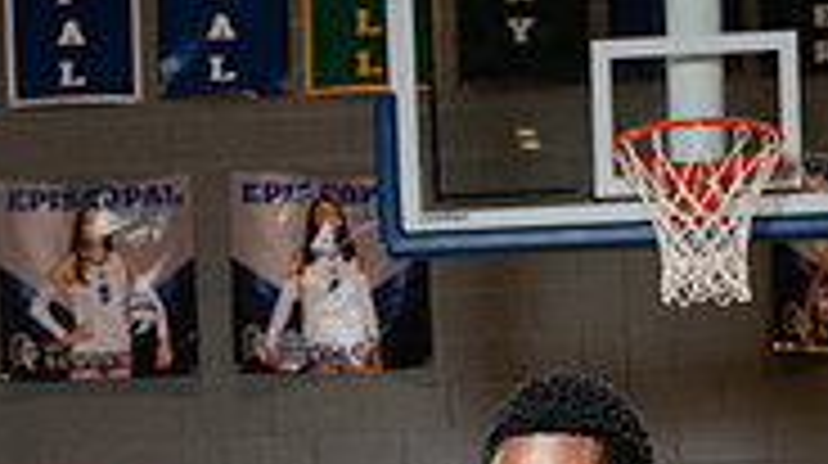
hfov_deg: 17.4
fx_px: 2697
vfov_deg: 9.1
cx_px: 567
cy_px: 973
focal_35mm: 123
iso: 400
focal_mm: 48
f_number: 5.6
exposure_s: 1/250
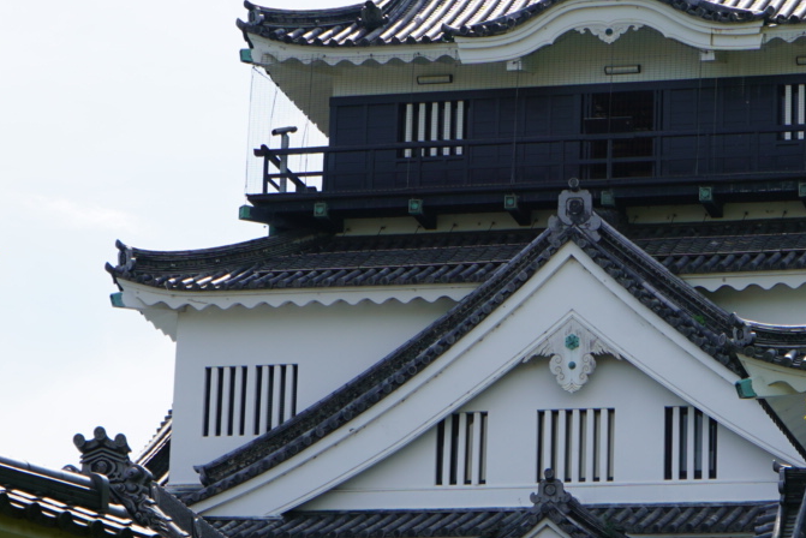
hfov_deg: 12.9
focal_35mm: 159
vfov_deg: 8.6
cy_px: 222
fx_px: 3561
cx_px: 501
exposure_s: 1/640
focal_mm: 66
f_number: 5.6
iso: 100
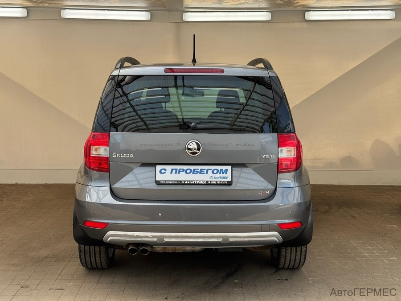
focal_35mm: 48
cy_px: 150
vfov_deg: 30.3
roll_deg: -1.7
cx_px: 200
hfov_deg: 39.7
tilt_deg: -8.5
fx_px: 556
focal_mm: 6.76
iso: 64
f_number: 1.78
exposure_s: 1/783
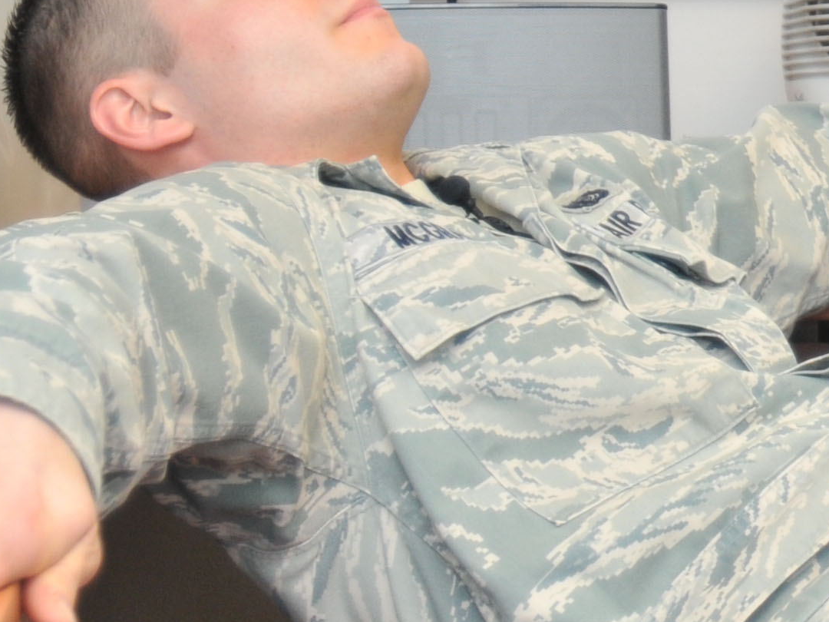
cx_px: 1257
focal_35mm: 183
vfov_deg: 8.1
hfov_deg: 10.4
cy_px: 96
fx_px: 4383
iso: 320
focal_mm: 32
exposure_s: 1/80
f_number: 3.8
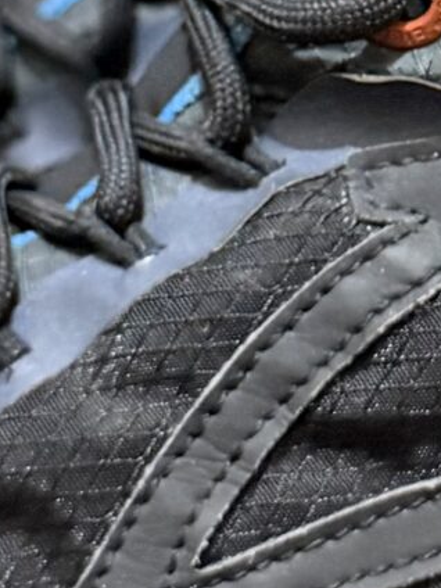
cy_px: 3
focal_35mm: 145
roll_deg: +4.5
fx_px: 2463
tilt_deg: -26.8
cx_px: 477
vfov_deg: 13.4
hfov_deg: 10.1
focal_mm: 6.76
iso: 400
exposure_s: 1/50
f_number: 1.78
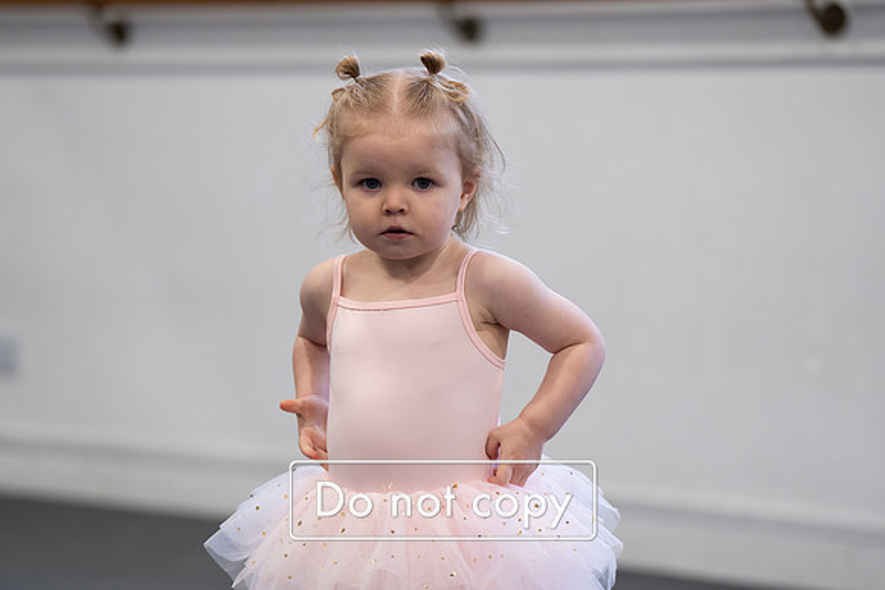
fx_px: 3319
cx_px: 442
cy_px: 295
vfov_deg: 10.2
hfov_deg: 15.2
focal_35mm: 135
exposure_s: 1/160
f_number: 2.8
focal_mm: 135
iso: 1000
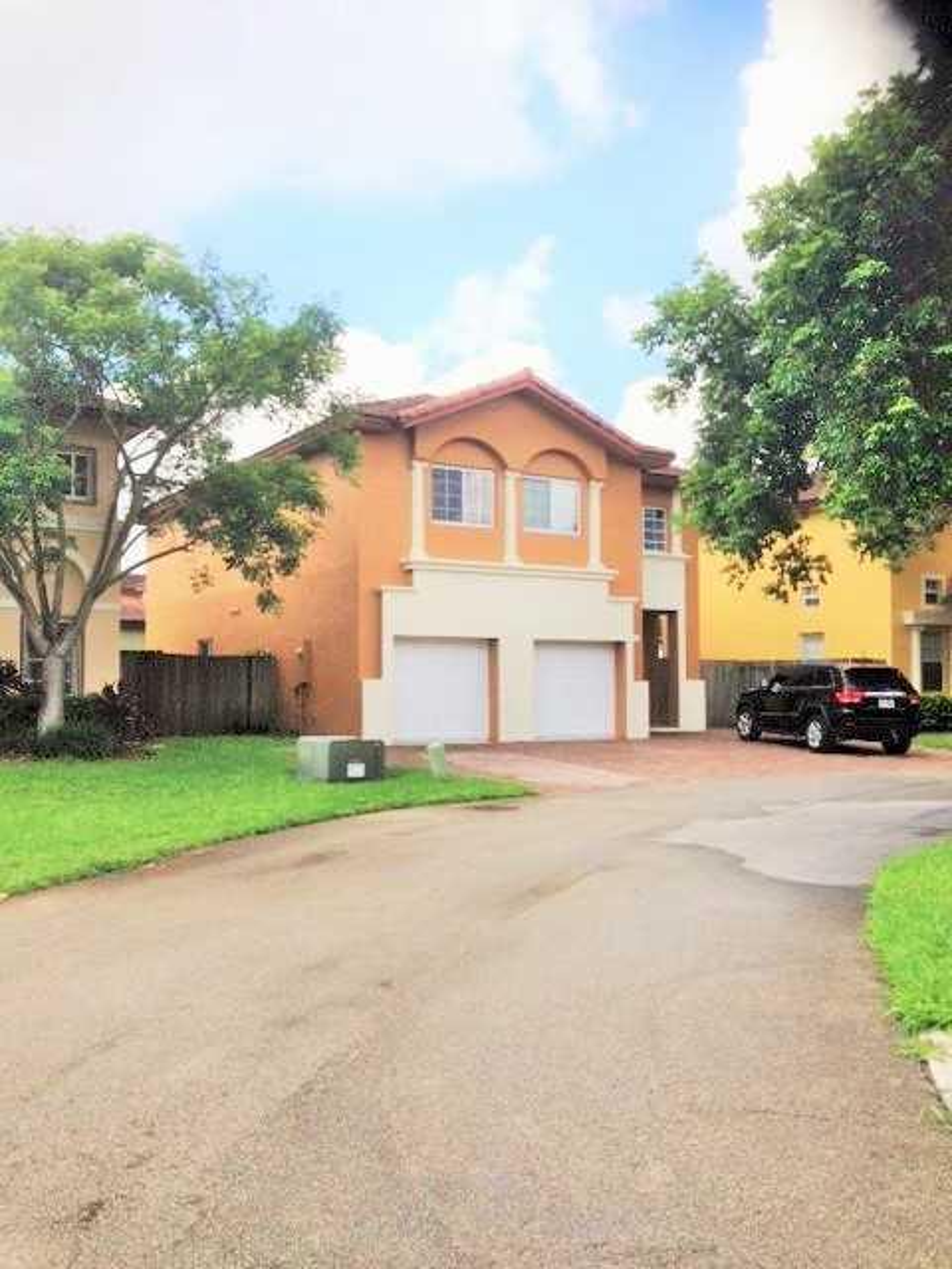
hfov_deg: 42.9
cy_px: 634
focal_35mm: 33
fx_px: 1210
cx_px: 476
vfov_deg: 55.4
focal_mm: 4.12
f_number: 2.4
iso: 50
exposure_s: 1/1153
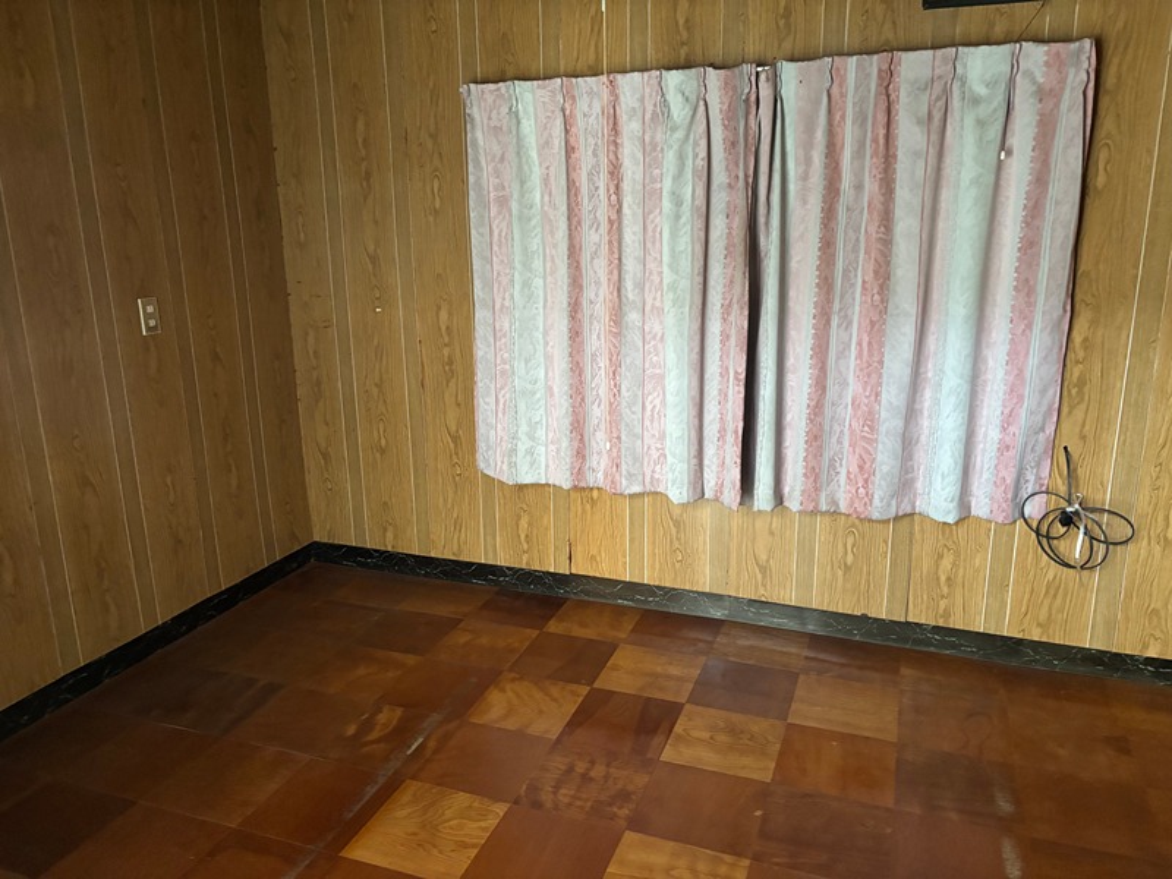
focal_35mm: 26
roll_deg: +1.4
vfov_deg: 53.1
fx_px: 880
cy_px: 440
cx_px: 586
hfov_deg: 67.3
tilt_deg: -15.3
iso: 640
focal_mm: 5.96
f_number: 1.6
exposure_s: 1/40
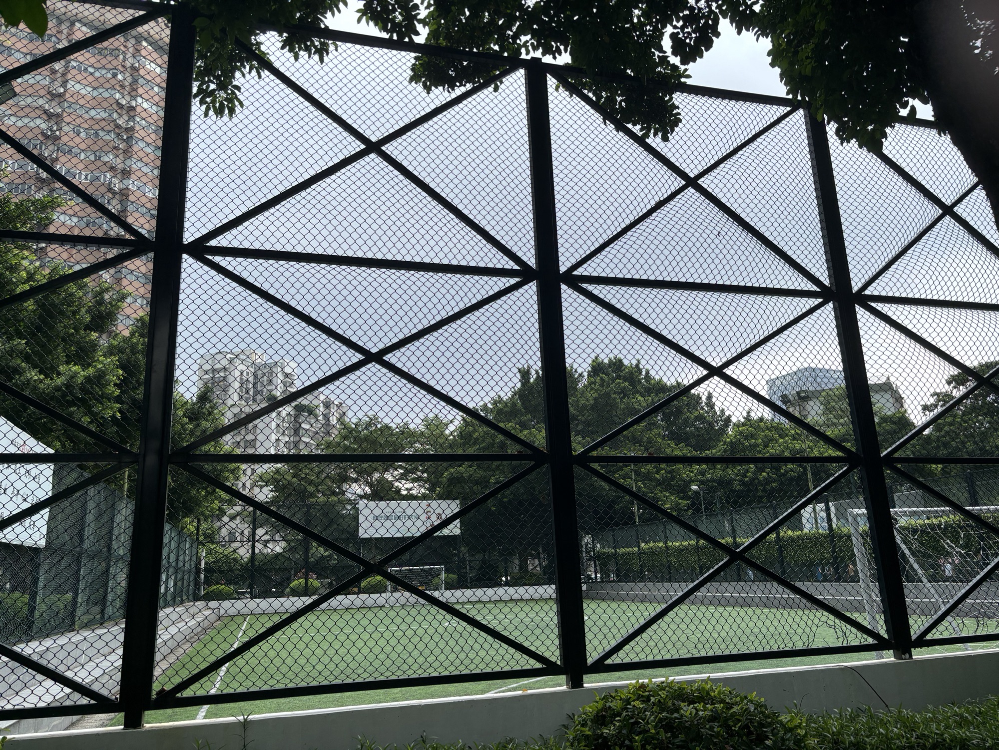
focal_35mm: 26
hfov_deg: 67.3
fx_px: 751
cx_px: 500
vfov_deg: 53.1
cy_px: 375
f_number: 1.6
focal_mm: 5.96
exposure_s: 1/1642
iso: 50
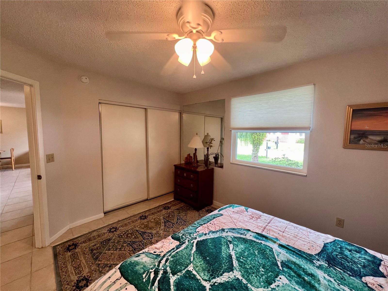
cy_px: 146
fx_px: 146
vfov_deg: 89.9
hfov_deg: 106.2
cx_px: 194
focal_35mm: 13
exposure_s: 1/120
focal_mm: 1.57
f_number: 1.8
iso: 200
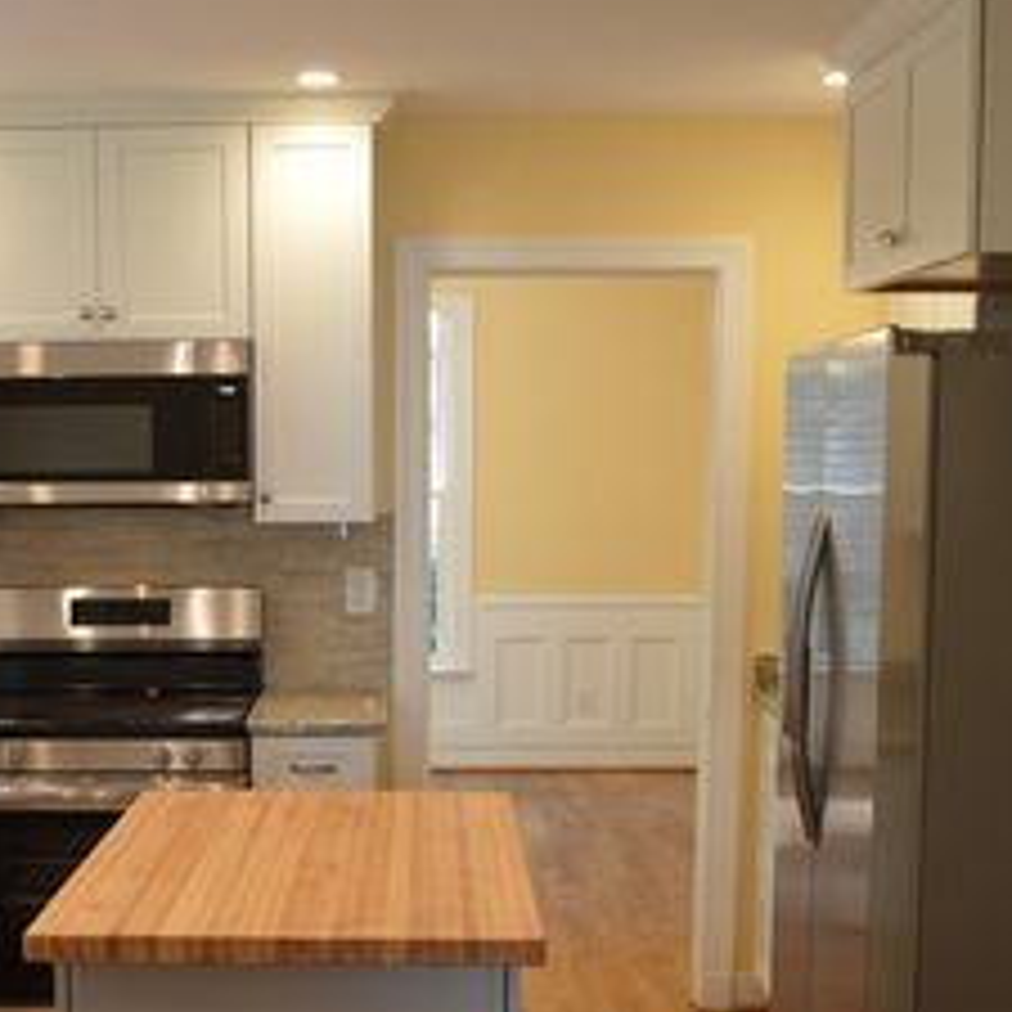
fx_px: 1687
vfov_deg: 33.0
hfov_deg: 33.2
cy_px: 711
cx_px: 360
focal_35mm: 51
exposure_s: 1/60
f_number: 4
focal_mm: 18
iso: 400
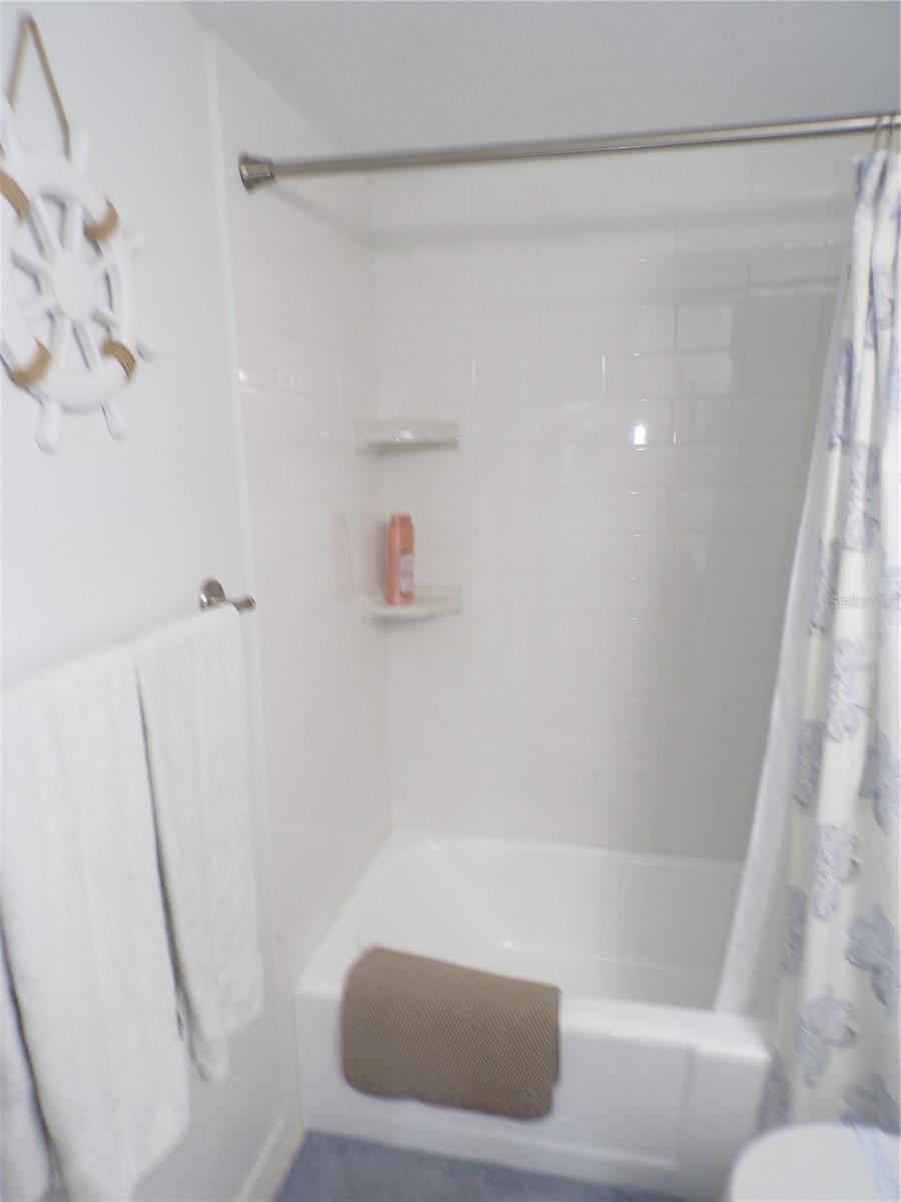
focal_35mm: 24
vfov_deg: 71.6
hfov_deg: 56.8
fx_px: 833
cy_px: 601
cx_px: 450
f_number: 3
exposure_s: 1/34
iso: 146
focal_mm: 4.3
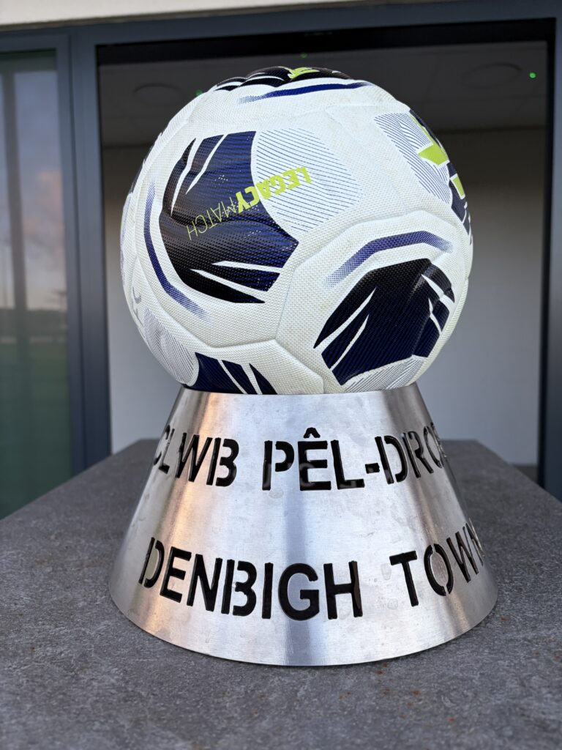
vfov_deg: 67.3
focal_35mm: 26
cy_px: 375
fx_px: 563
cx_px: 281
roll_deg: +0.6
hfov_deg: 53.1
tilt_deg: -3.0
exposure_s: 1/217
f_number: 1.6
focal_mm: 5.96
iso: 40
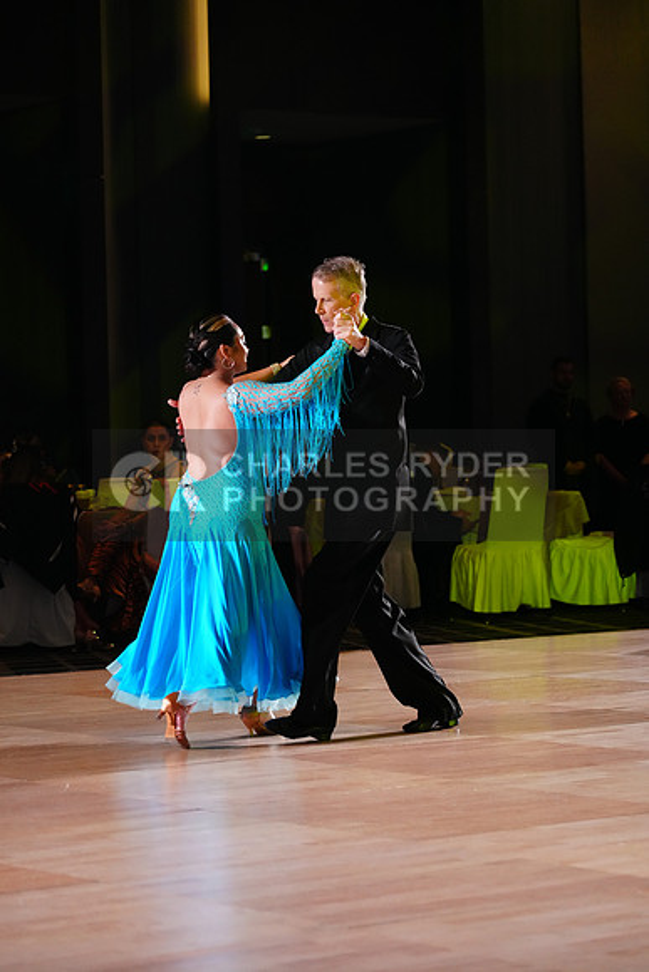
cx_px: 324
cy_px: 486
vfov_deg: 19.5
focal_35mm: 105
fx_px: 2837
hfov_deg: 13.0
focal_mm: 105
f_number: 4
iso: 4000
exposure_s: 1/320
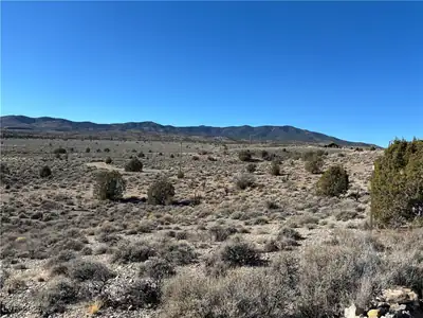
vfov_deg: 53.1
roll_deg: -3.1
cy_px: 159
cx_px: 212
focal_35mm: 26
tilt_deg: -0.9
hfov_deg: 67.3
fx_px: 318
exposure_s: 1/3021
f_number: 1.6
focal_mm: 5.96
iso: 50
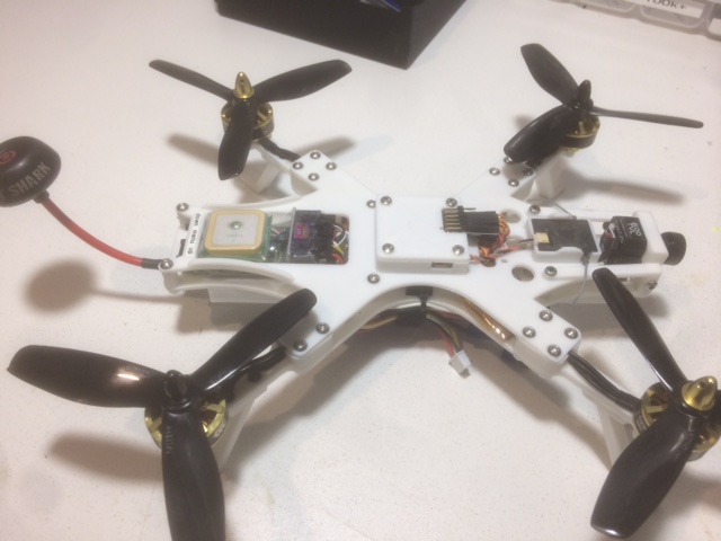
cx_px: 360
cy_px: 270
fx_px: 604
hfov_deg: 61.7
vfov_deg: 48.2
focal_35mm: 29
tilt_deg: -51.6
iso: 50
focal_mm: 4.15
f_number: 2.2
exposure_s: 1/30
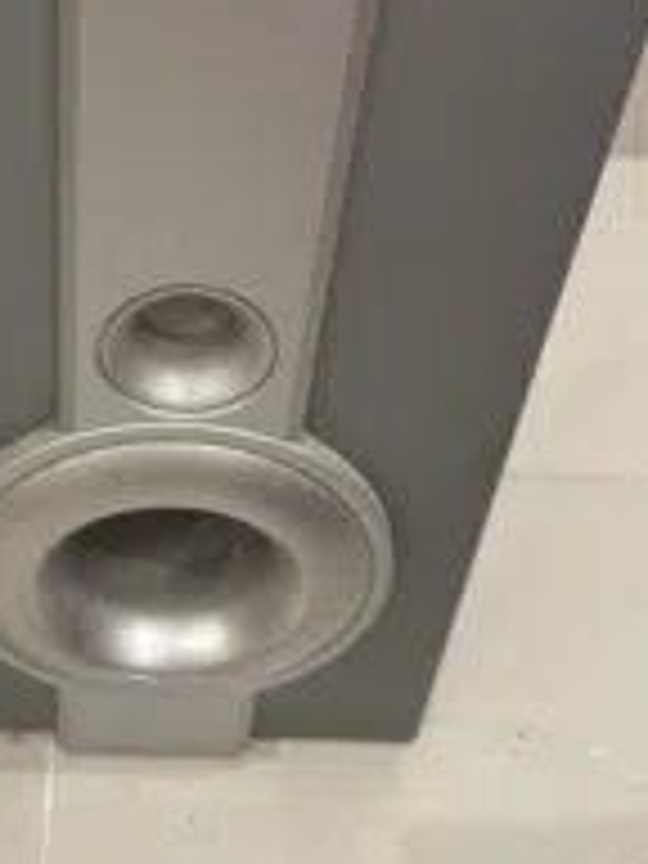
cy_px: 270
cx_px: 184
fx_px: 1248
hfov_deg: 28.8
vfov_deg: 37.7
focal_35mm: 50
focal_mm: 6.76
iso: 640
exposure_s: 1/60
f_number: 1.78
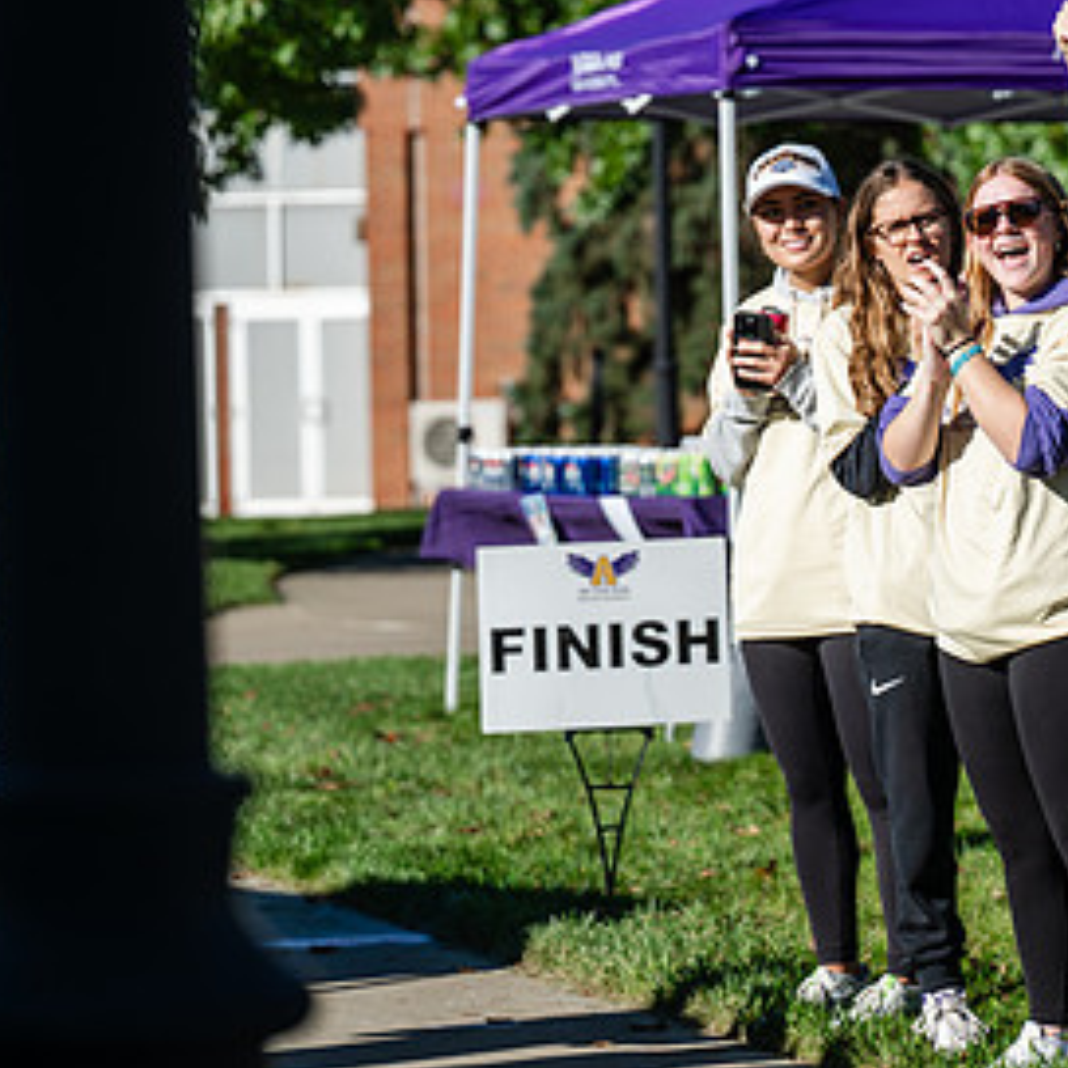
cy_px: 434
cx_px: 1088
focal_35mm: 187
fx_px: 6527
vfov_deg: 9.4
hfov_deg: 9.3
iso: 100
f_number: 3.5
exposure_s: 1/1250
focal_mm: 103
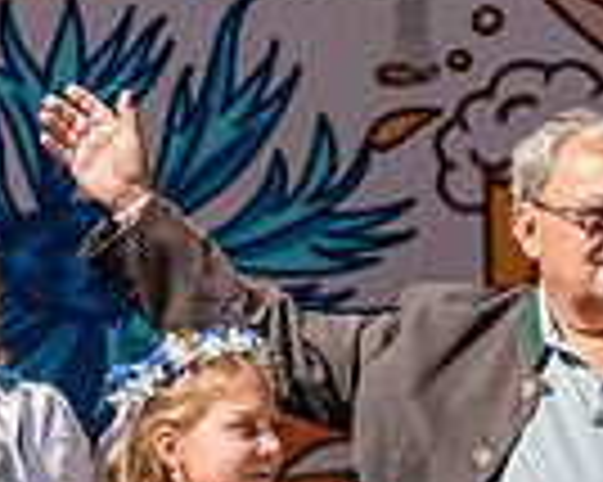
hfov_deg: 7.6
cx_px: 518
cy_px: 428
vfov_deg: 6.1
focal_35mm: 254
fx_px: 4530
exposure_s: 1/1250
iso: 250
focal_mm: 55
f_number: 3.5
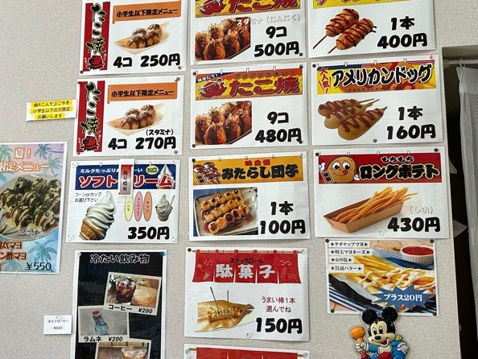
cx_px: 230
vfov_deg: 40.5
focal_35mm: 35
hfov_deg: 52.6
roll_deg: -0.7
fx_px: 483
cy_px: 215
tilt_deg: +10.0
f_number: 1.5
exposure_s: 1/120
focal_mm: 5.7
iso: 125
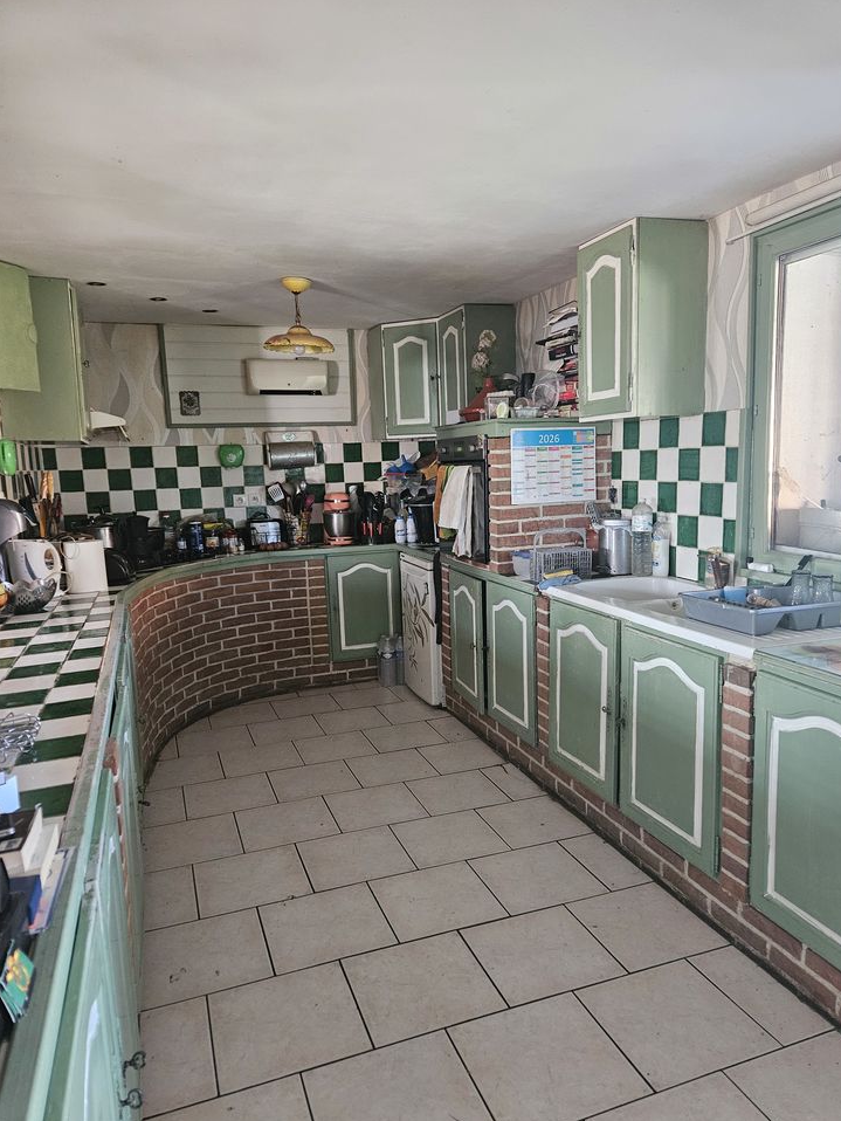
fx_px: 777
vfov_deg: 71.6
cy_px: 578
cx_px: 435
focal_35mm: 24
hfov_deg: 56.8
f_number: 1.8
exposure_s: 1/50
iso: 640
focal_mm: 5.4
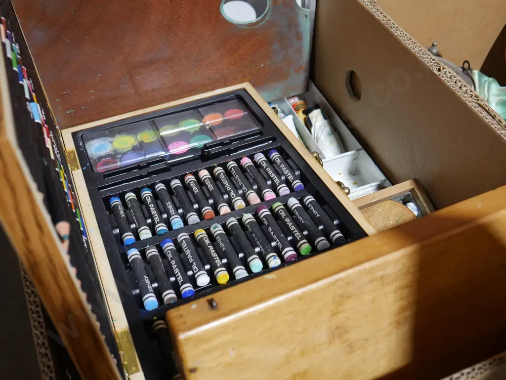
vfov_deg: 36.0
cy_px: 190
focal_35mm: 40
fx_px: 585
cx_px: 253
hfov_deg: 46.8
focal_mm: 20
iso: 500
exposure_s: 1/60
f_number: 4.5
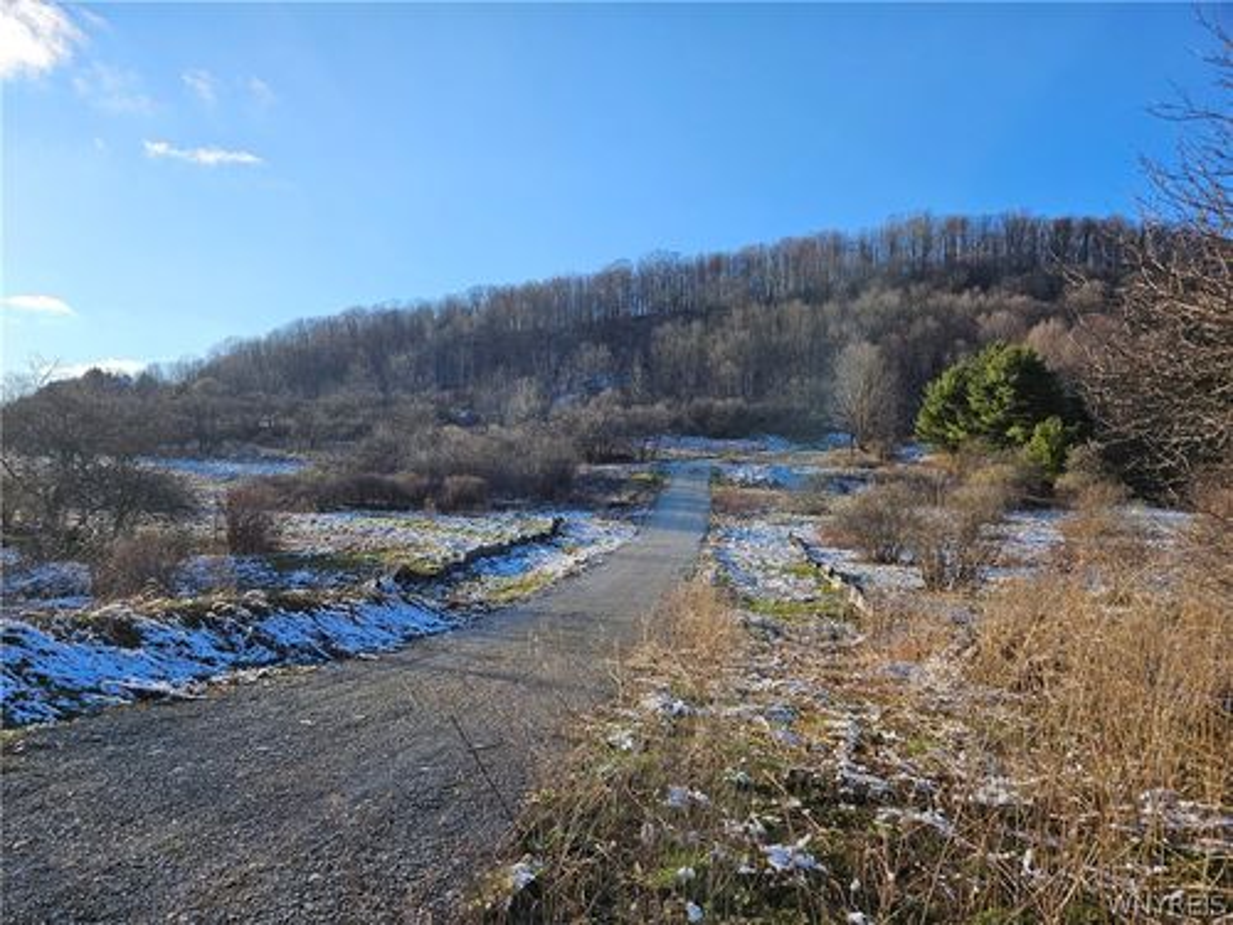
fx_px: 819
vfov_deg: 58.9
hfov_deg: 73.9
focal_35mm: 23
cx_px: 616
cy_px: 462
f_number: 1.8
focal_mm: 5.4
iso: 32
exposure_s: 1/2000
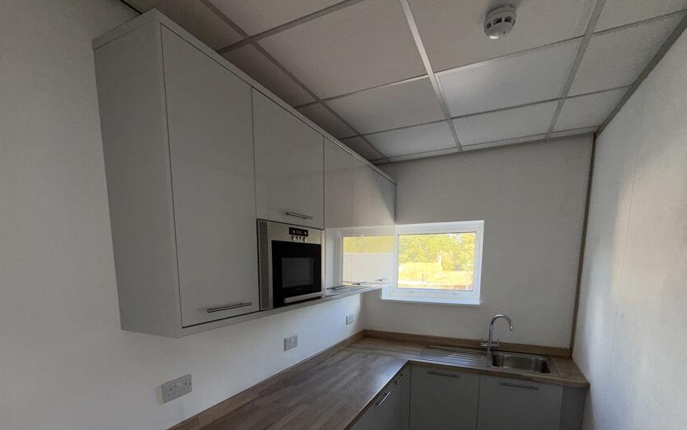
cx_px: 329
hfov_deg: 91.0
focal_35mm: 18
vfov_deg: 62.3
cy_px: 309
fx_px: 337
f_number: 2.2
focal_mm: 2.22
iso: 50
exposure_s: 1/121
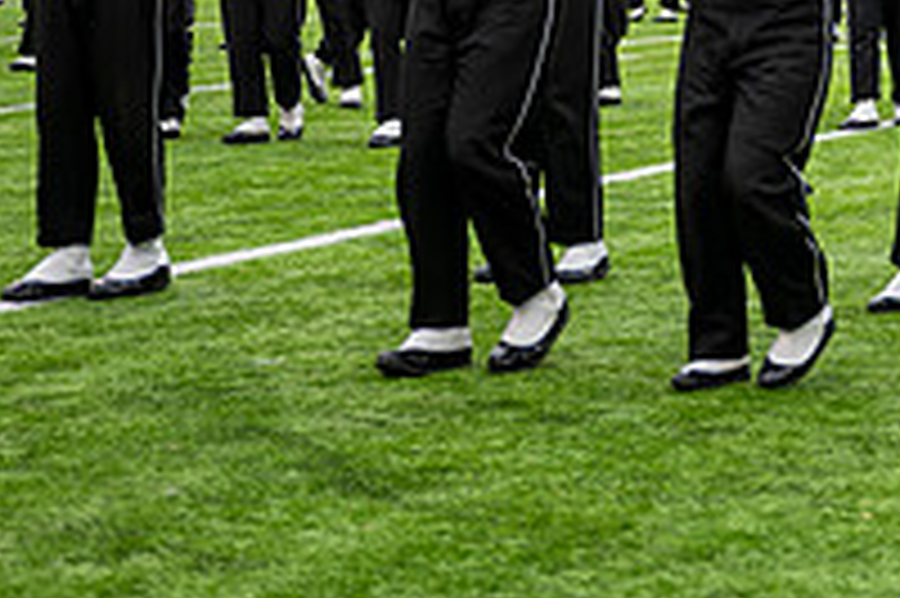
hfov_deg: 16.2
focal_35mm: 122
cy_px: -254
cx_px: 1040
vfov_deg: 10.9
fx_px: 3047
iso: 100
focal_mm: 42
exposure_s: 1/500
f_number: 2.8
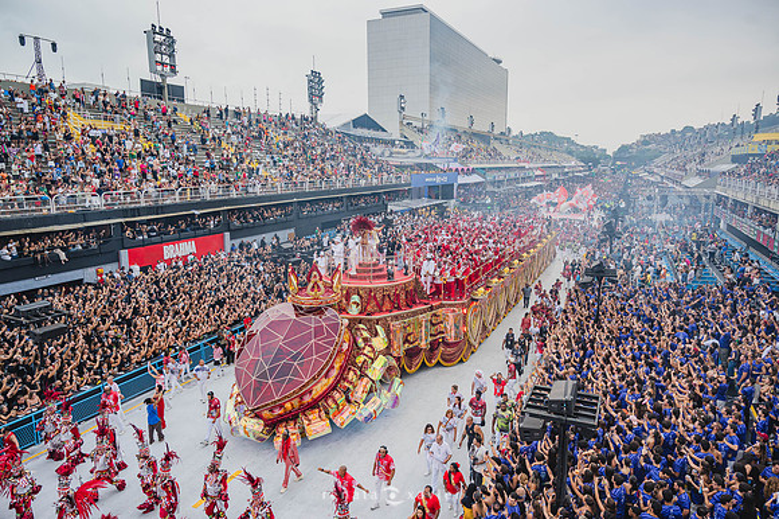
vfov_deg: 53.1
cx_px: 390
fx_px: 519
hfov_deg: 73.8
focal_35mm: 24
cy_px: 260
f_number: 5
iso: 800
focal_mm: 24
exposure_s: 1/1000
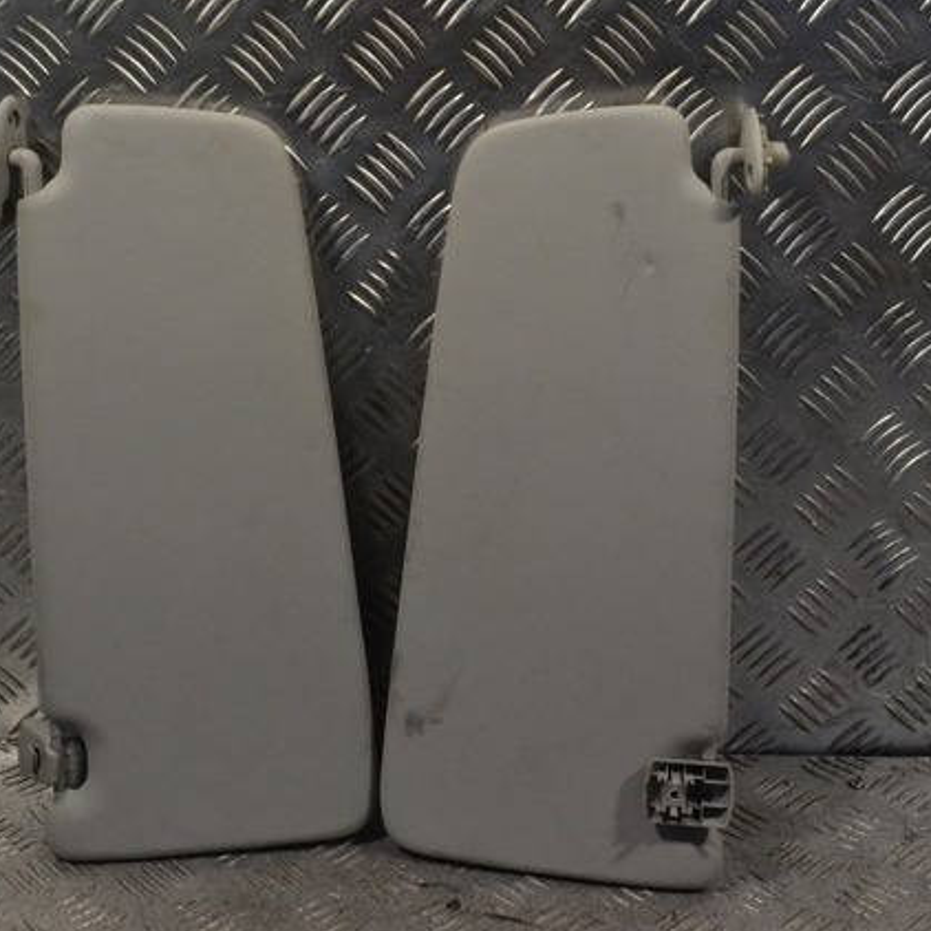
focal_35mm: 58
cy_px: 466
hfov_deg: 29.4
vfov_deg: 29.6
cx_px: 338
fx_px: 1765
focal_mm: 30
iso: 3200
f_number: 10
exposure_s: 1/400
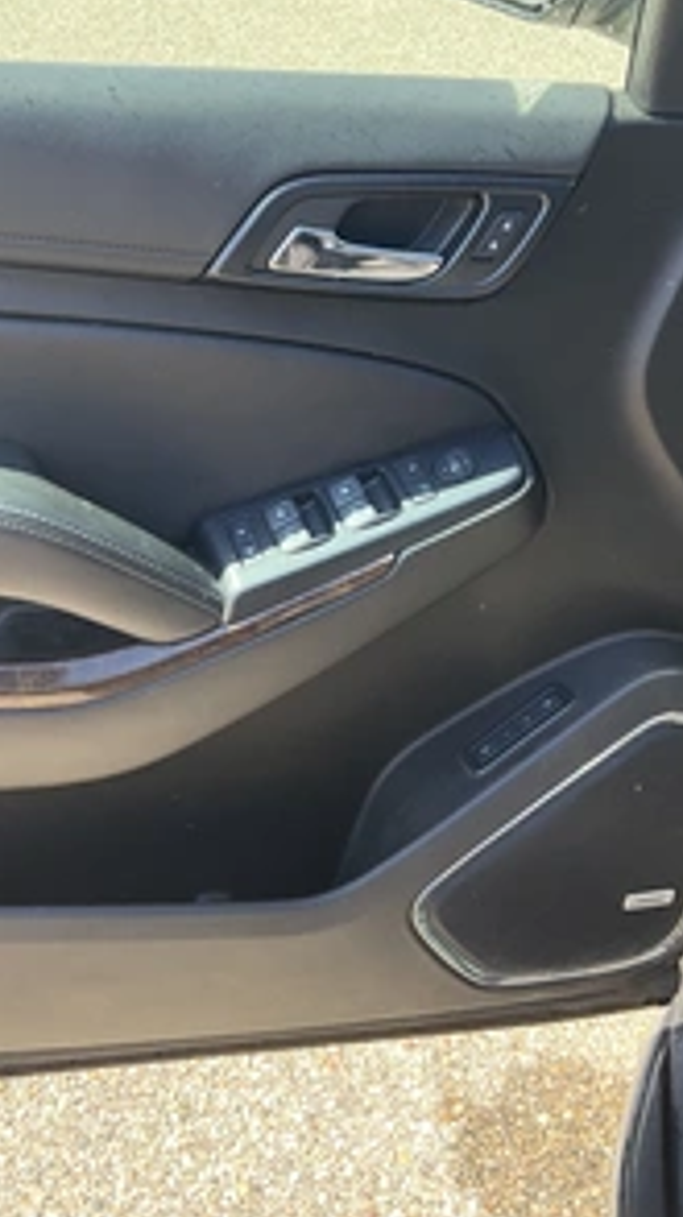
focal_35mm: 43
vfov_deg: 47.4
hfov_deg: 27.4
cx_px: 186
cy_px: 600
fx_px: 1387
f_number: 1.8
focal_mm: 3
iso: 32
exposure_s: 1/172
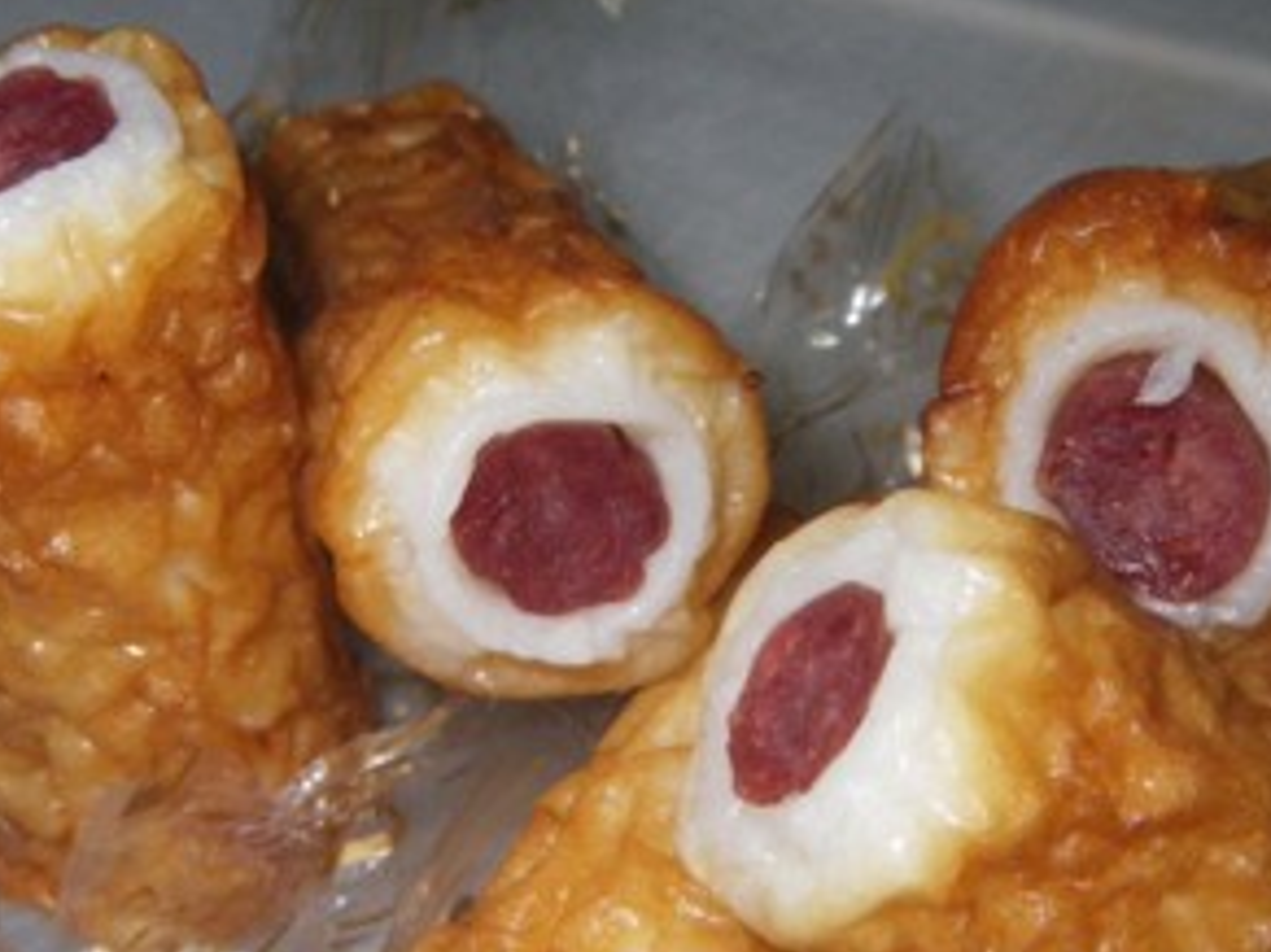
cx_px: 677
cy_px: 646
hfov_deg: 29.8
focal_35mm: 65
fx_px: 2386
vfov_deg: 22.5
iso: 250
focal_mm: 7.5
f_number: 5
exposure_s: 1/60
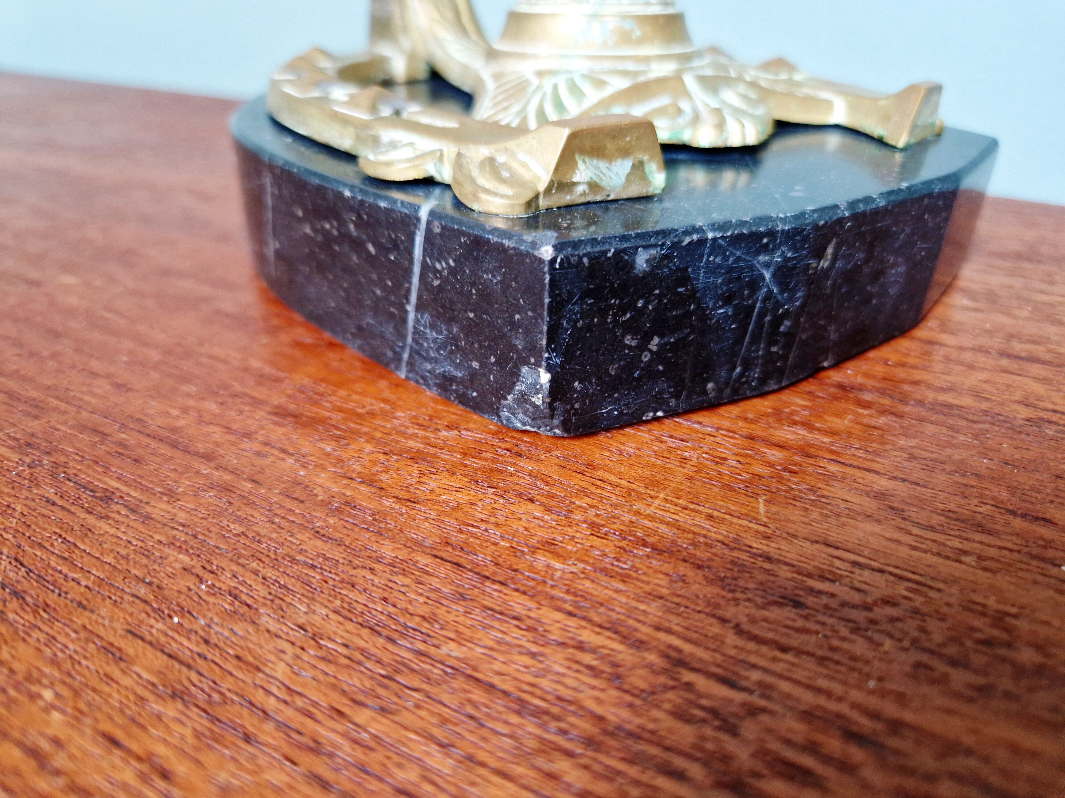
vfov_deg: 58.9
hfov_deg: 73.9
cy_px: 399
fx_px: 708
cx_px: 532
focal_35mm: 23
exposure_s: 1/50
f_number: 1.8
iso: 640
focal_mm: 5.4
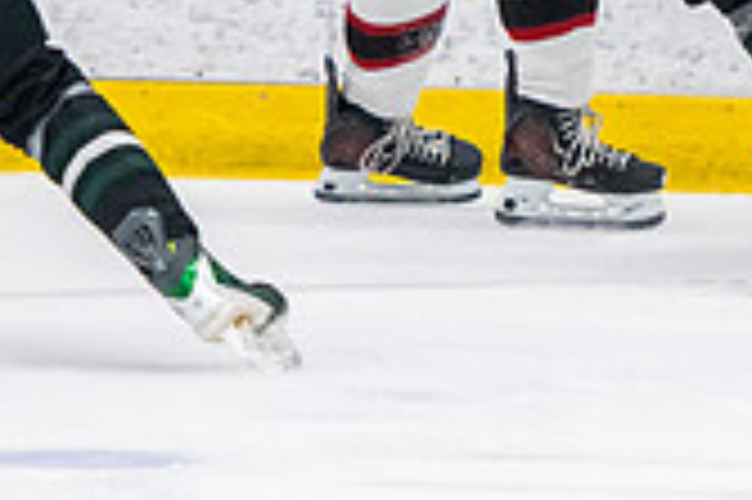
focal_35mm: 722
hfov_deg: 2.9
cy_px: -264
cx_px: 664
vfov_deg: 1.9
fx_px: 15067
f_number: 3.2
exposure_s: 1/640
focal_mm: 150
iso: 3200
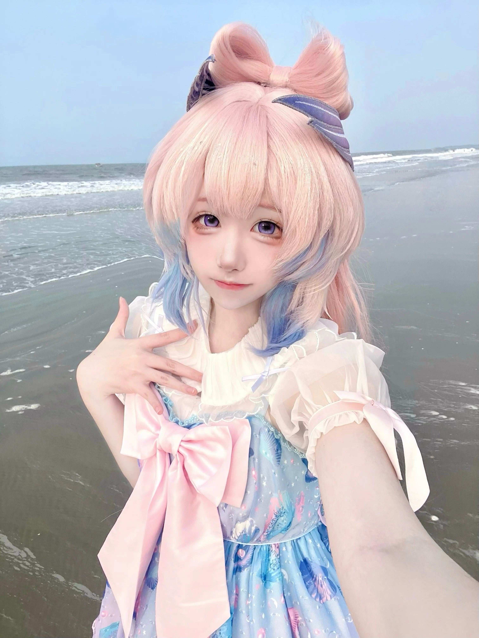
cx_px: 240
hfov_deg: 58.9
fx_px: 424
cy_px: 319
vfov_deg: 73.9
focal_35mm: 23
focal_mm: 2.71
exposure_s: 1/462
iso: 32
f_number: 2.2
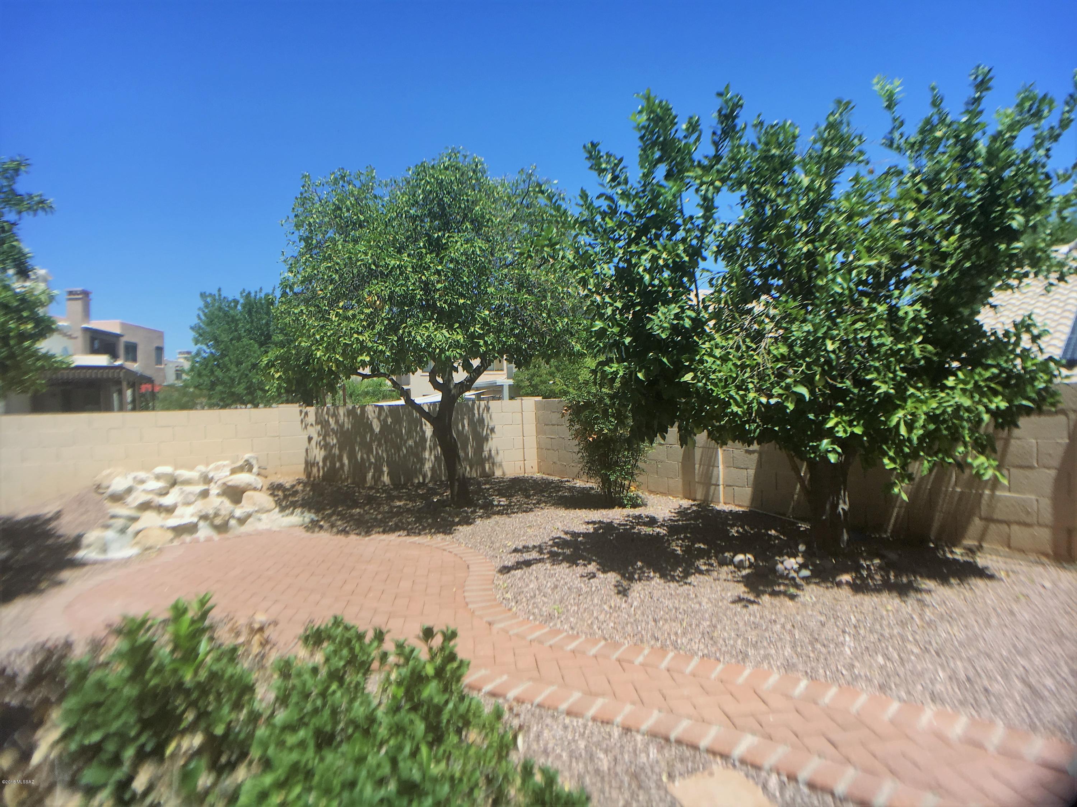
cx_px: 538
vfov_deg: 48.2
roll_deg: +1.5
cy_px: 404
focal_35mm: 29
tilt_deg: -0.4
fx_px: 902
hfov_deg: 61.7
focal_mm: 4.15
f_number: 2.2
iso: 25
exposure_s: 1/1221
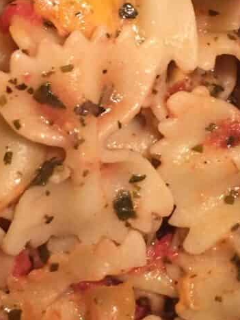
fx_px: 860
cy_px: 36
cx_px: 86
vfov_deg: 20.7
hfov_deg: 15.9
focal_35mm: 93
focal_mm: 4.15
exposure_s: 1/30
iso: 125
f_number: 2.2
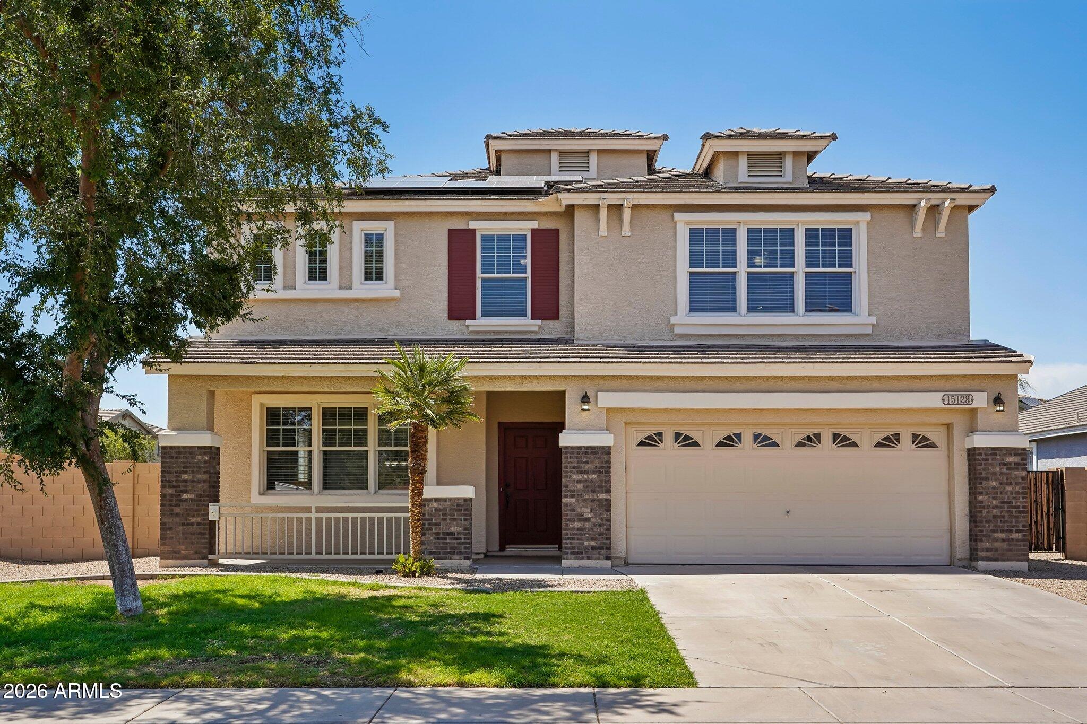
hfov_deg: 57.2
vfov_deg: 40.0
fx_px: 996
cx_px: 544
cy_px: 362
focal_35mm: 33
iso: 400
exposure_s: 1/800
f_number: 8
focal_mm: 33
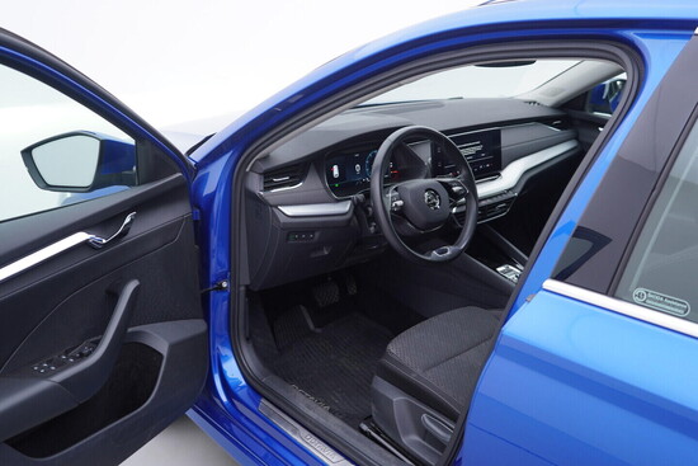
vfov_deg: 36.9
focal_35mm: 36
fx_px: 698
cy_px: 233
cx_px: 349
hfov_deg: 53.1
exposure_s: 1/50
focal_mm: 24
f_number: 3.2
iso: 125
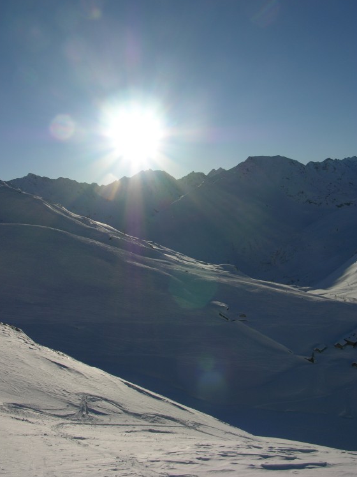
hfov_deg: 39.6
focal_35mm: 36
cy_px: 236
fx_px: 495
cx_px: 175
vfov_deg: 51.4
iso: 50
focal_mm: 8.9
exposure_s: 1/473
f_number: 8
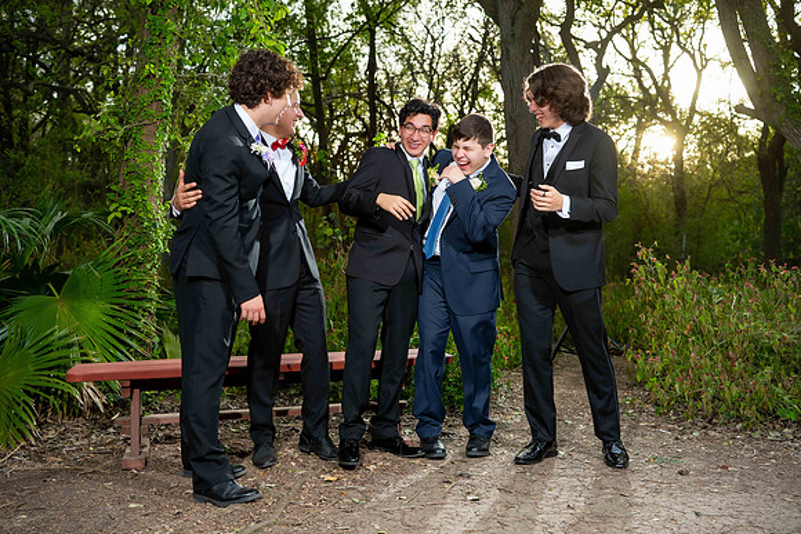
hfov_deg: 51.9
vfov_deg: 36.0
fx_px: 823
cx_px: 400
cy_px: 267
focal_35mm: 37
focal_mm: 37
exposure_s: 1/200
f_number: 3.2
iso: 160
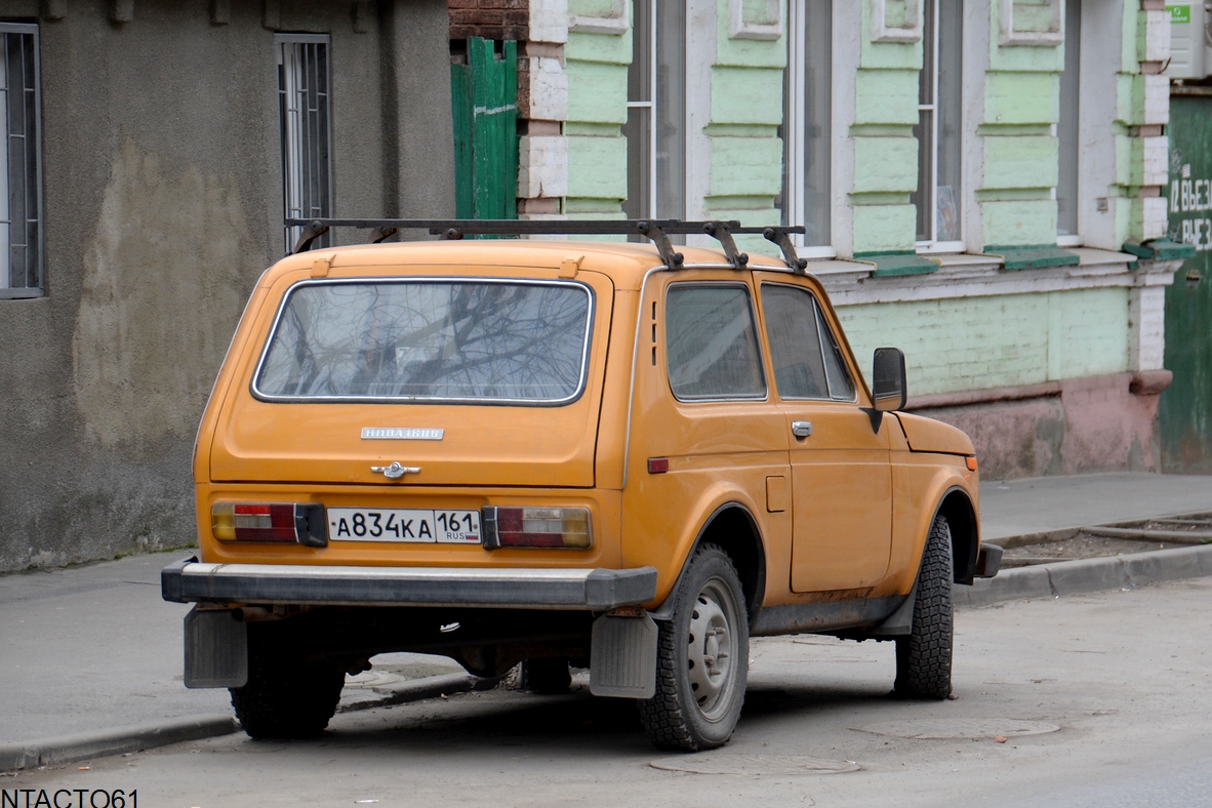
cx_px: 605
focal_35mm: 137
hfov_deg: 15.0
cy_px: 407
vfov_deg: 10.0
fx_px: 4612
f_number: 5.3
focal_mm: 90
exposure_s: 1/100
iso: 400
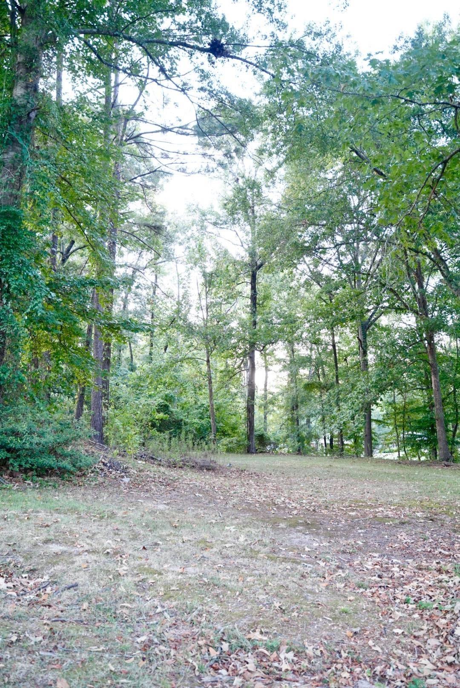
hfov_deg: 45.0
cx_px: 230
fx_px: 555
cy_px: 344
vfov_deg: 63.6
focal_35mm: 29
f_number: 2.8
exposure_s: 1/200
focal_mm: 29
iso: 2000
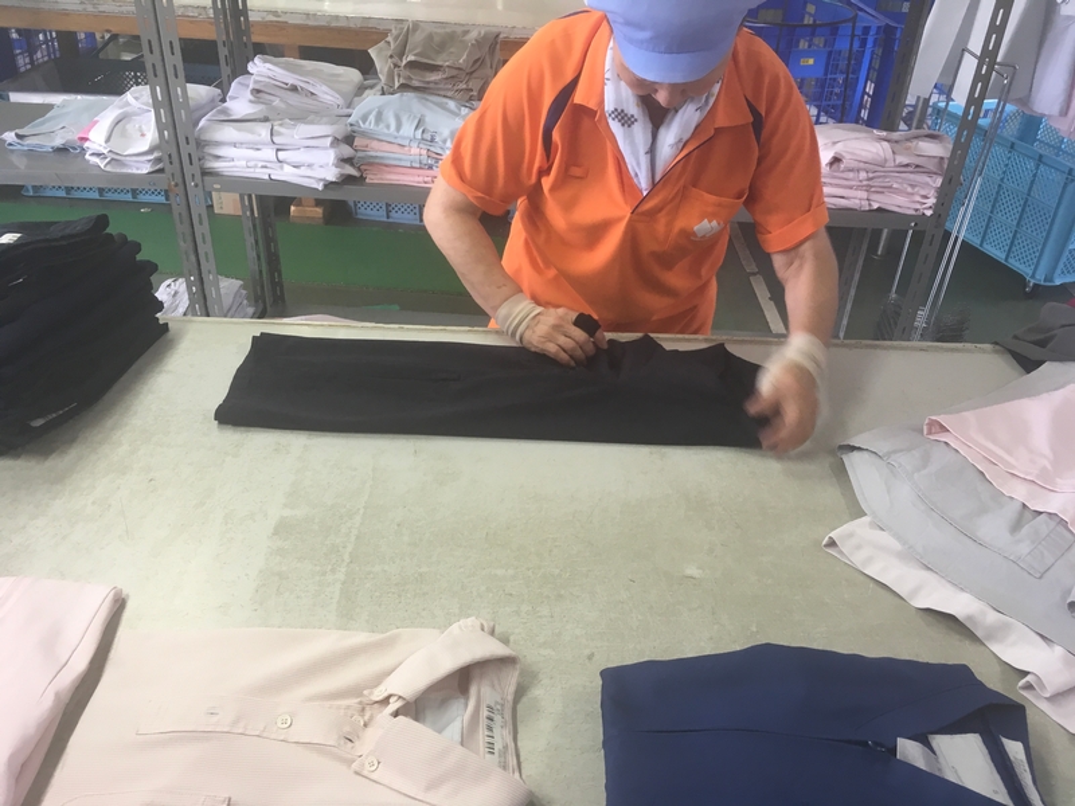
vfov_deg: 48.2
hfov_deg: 61.7
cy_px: 403
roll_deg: -2.4
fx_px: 901
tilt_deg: -32.8
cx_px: 538
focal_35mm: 29
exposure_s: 1/33
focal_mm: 4.15
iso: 80
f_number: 2.2
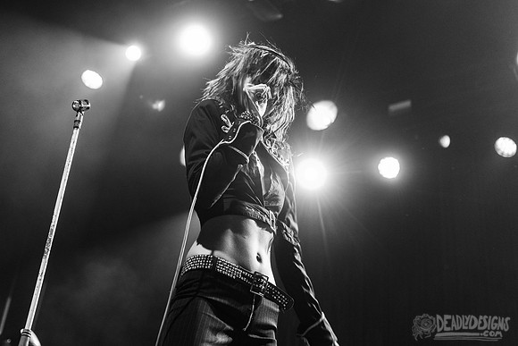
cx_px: 234
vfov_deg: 25.2
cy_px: 140
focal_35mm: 54
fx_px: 771
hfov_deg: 37.1
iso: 2500
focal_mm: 44
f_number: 3.2
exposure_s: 1/160
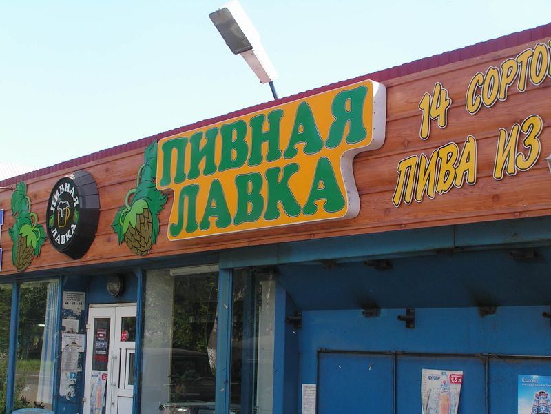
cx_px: 276
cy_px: 207
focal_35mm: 62
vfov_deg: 23.7
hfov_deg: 31.2
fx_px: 987
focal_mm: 10.4
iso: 50
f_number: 5.6
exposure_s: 1/125
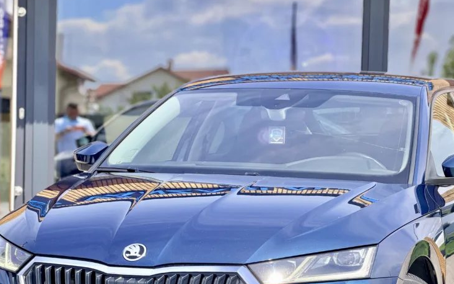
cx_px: 269
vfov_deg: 8.8
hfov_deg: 14.1
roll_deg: -0.5
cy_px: 209
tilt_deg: -2.8
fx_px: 1831
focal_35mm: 148
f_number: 2.8
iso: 50
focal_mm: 16.89
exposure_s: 1/631
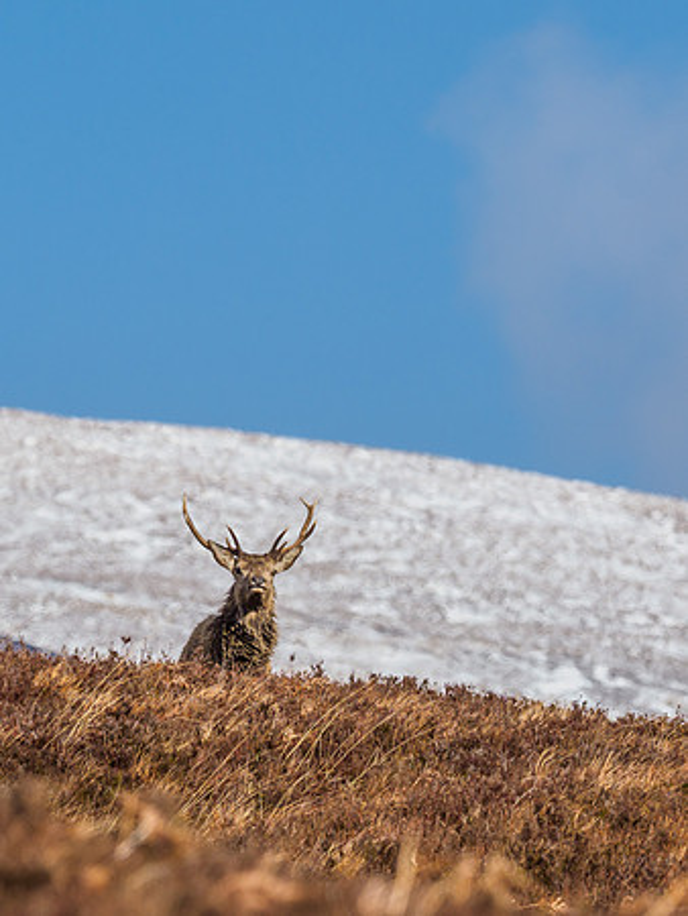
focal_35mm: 1016
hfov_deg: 1.5
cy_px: 538
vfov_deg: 2.0
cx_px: 282
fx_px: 26890
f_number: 7.1
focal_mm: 300
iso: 200
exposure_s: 1/1000
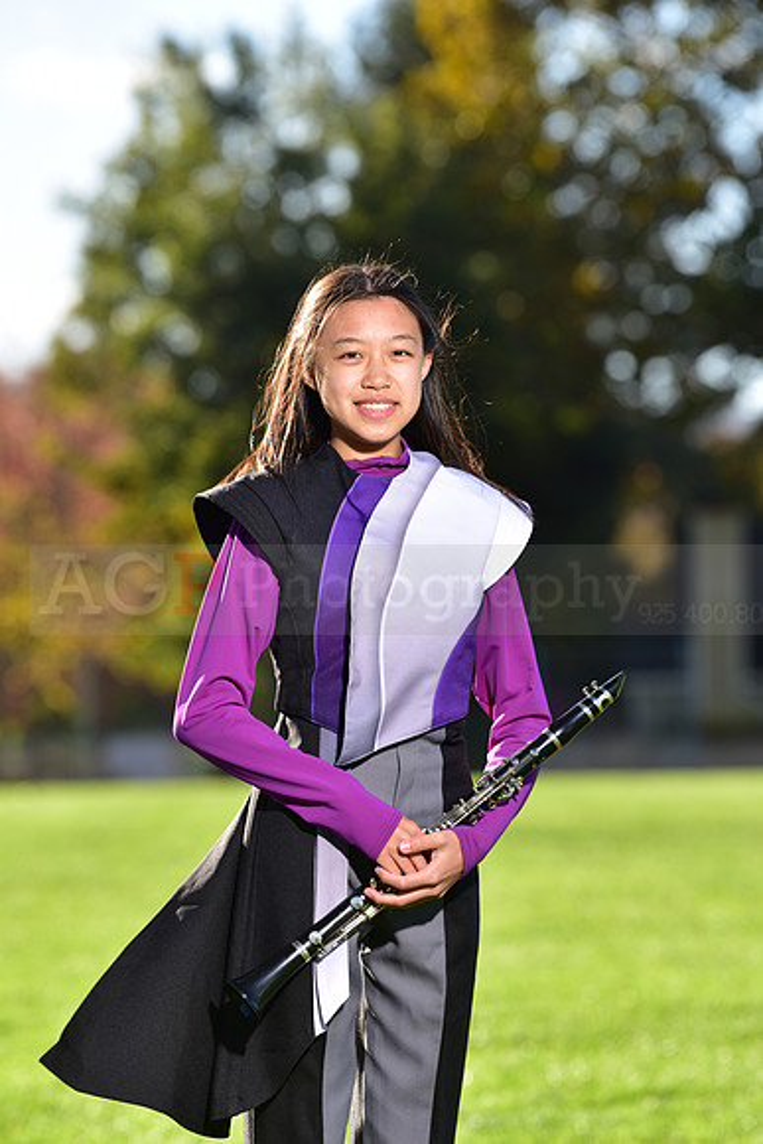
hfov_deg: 6.9
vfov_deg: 10.3
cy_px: 572
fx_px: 6354
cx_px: 382
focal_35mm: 200
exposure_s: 1/250
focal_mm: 200
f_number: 5
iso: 80
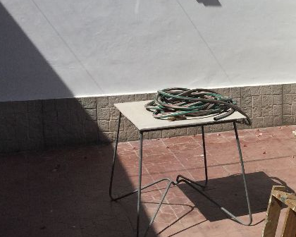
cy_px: 75
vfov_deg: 21.2
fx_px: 631
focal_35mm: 72
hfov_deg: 24.2
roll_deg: -1.7
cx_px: 348
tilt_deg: -8.9
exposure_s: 1/3401
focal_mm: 3.3
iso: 25
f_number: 2.4
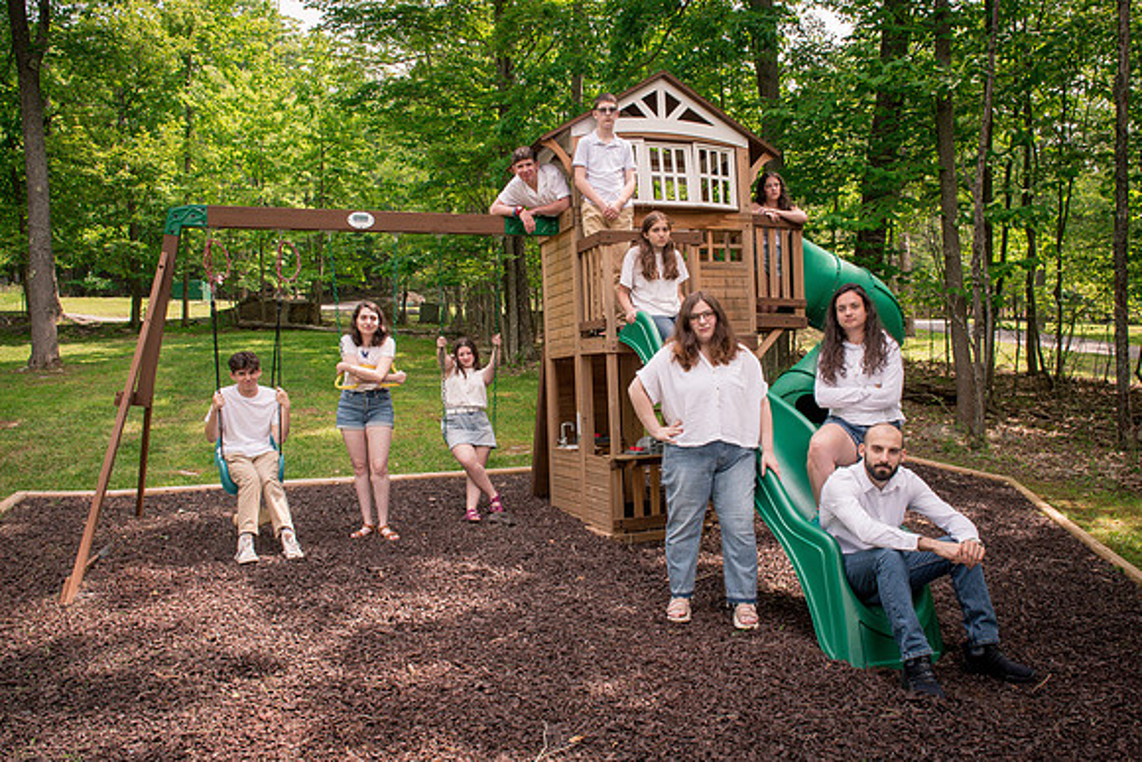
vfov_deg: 48.0
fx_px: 856
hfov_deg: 67.4
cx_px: 598
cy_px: 379
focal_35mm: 27
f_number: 13
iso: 400
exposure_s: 1/125
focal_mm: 24
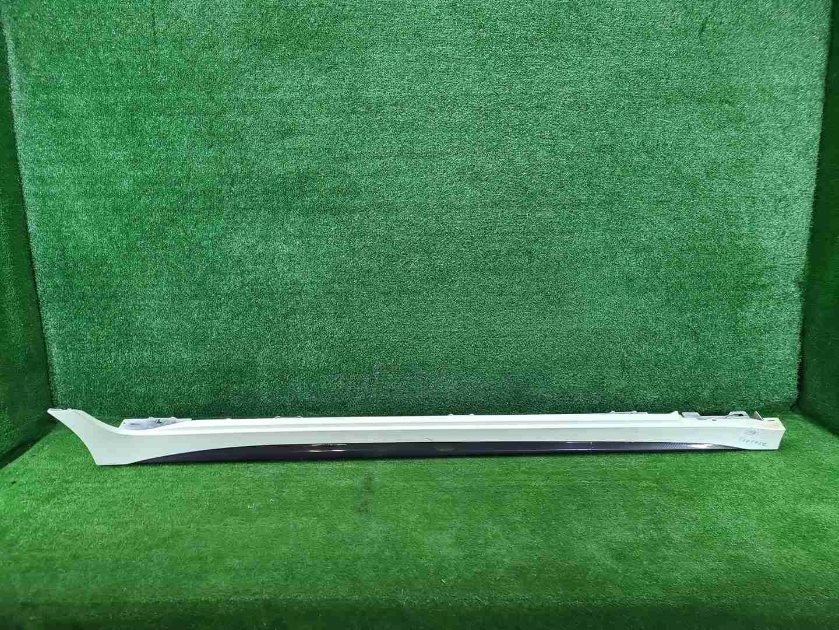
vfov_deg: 53.1
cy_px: 315
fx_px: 630
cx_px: 420
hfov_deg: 67.3
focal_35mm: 26
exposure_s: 1/50
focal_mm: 5.4
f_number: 1.8
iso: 138
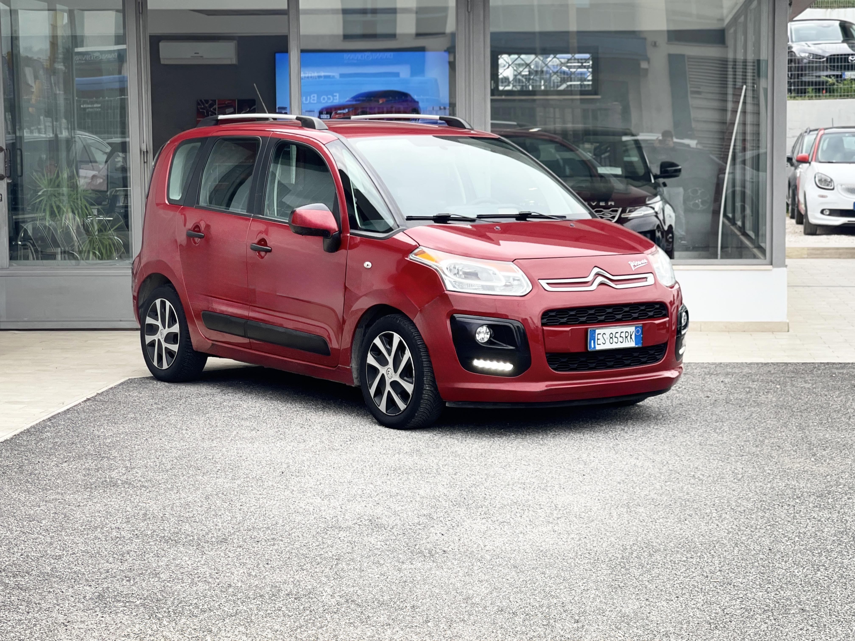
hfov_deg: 30.3
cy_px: 320
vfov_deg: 22.9
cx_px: 428
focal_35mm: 64
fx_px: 1581
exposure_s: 1/121
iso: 25
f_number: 2.2
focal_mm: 7.5
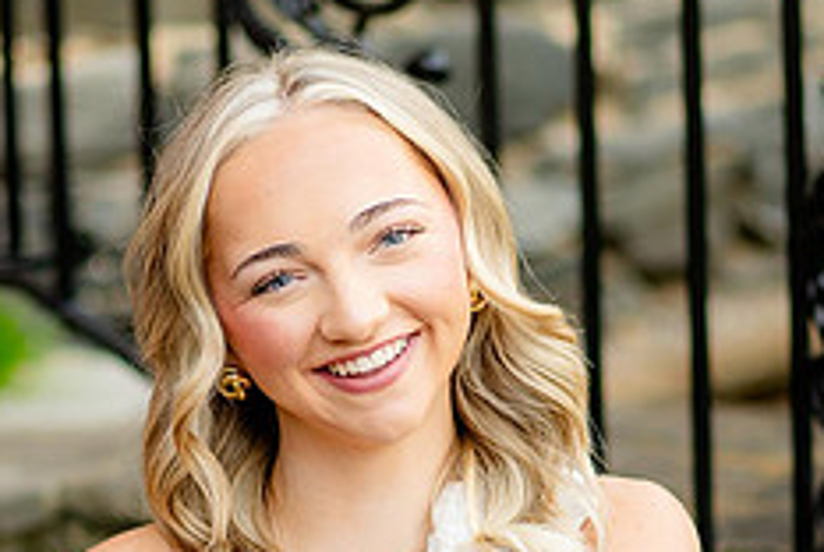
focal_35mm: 222
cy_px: 523
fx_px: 5088
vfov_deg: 6.2
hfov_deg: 9.3
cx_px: 317
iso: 100
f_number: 1.8
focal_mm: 85
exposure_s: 1/320
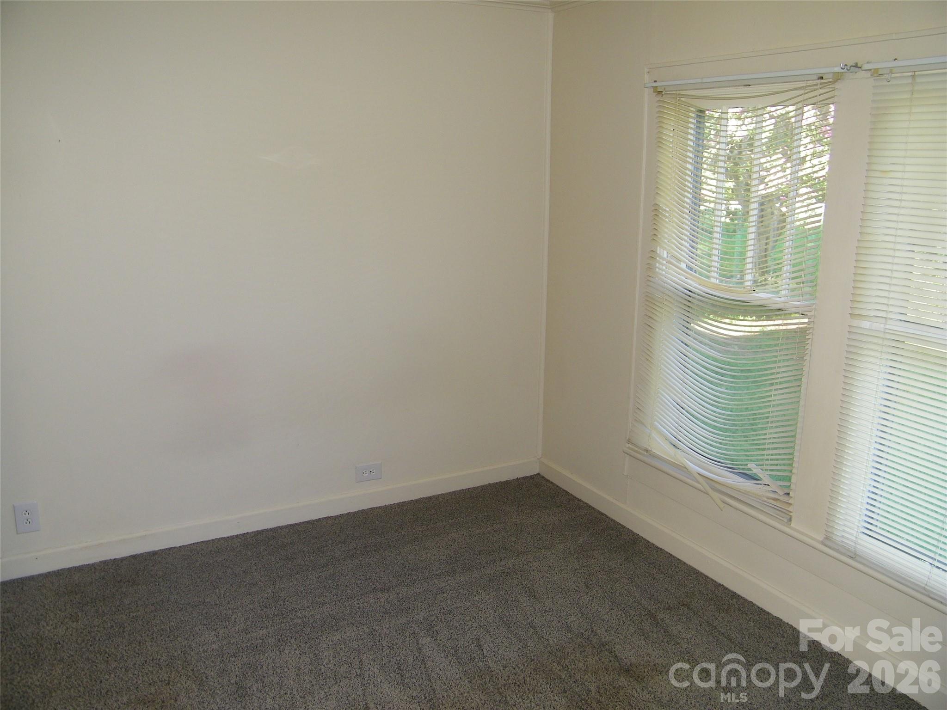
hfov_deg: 63.4
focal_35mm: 28
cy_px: 355
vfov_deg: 49.7
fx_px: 766
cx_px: 474
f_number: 3.5
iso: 80
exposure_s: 1/30
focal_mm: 5
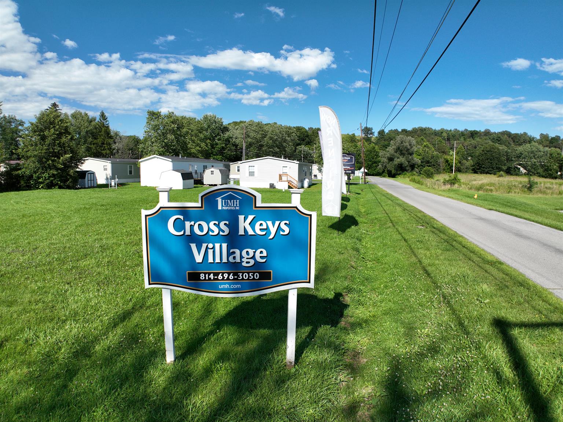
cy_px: 211
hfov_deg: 71.6
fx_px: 390
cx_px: 282
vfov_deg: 56.8
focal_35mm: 24
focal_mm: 12.29
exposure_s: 1/1600
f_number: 2.8
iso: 100
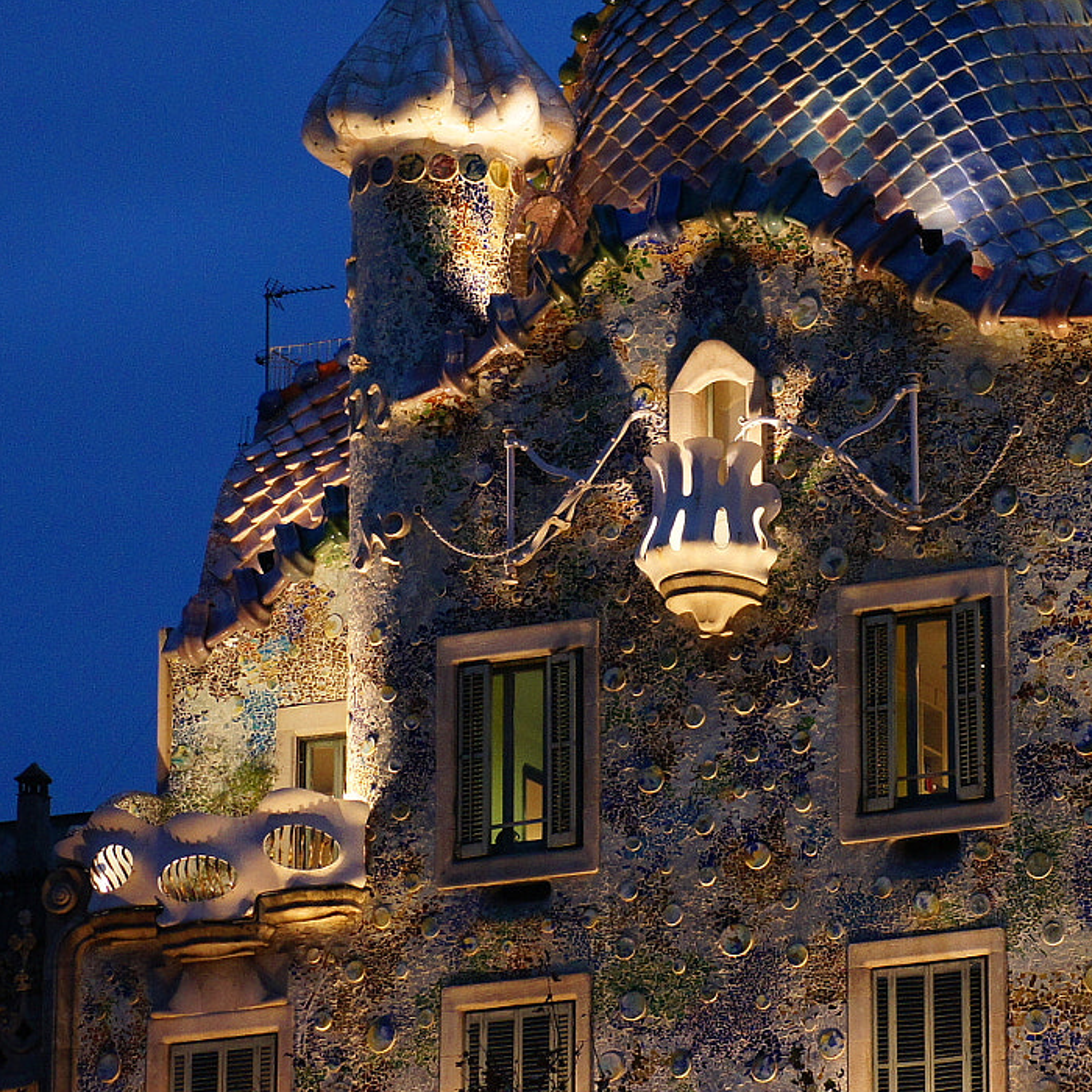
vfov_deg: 7.5
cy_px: 338
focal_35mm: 233
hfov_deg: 7.5
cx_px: 707
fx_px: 8316
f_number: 5.6
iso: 800
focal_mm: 80
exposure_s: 1/30
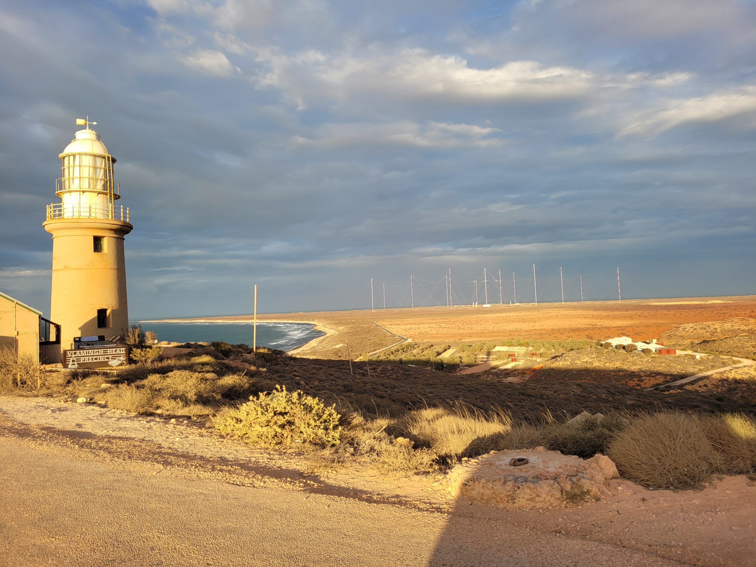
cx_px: 378
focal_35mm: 26
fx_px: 568
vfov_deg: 53.1
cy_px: 284
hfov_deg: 67.3
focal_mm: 5.4
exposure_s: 1/900
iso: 40
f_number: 1.8
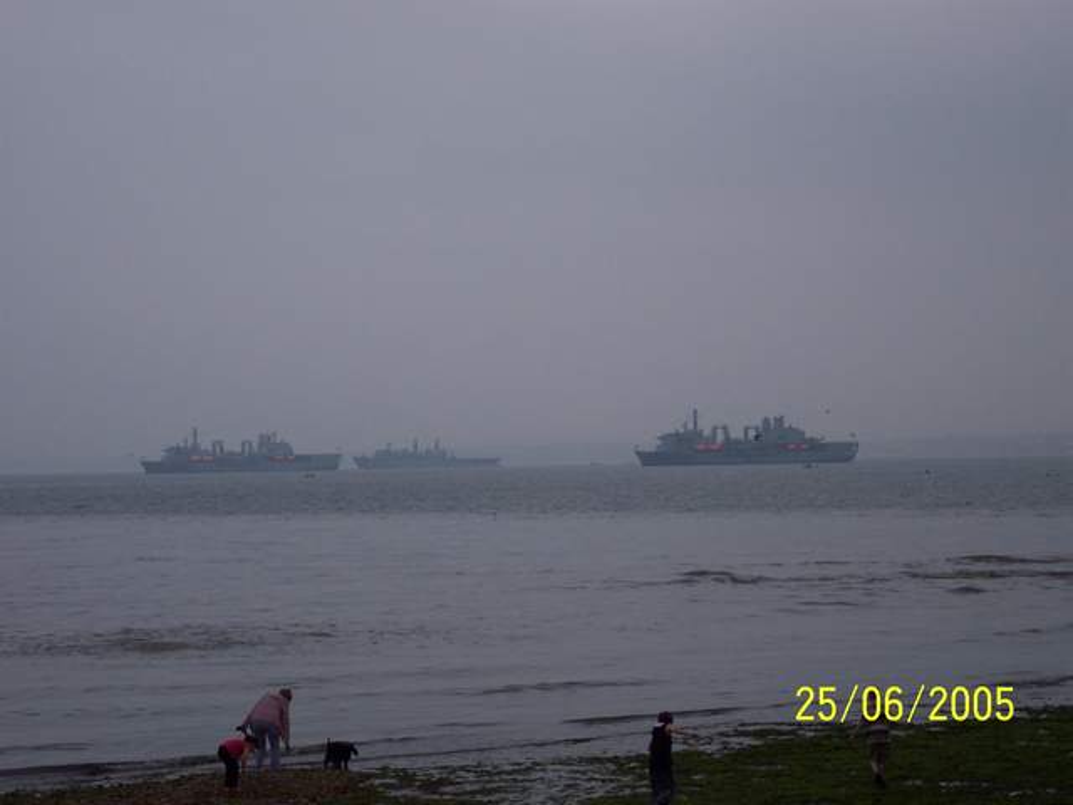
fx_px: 2356
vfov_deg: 19.4
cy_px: 402
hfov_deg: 25.7
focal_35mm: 76
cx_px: 536
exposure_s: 1/700
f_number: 3.8
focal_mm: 16
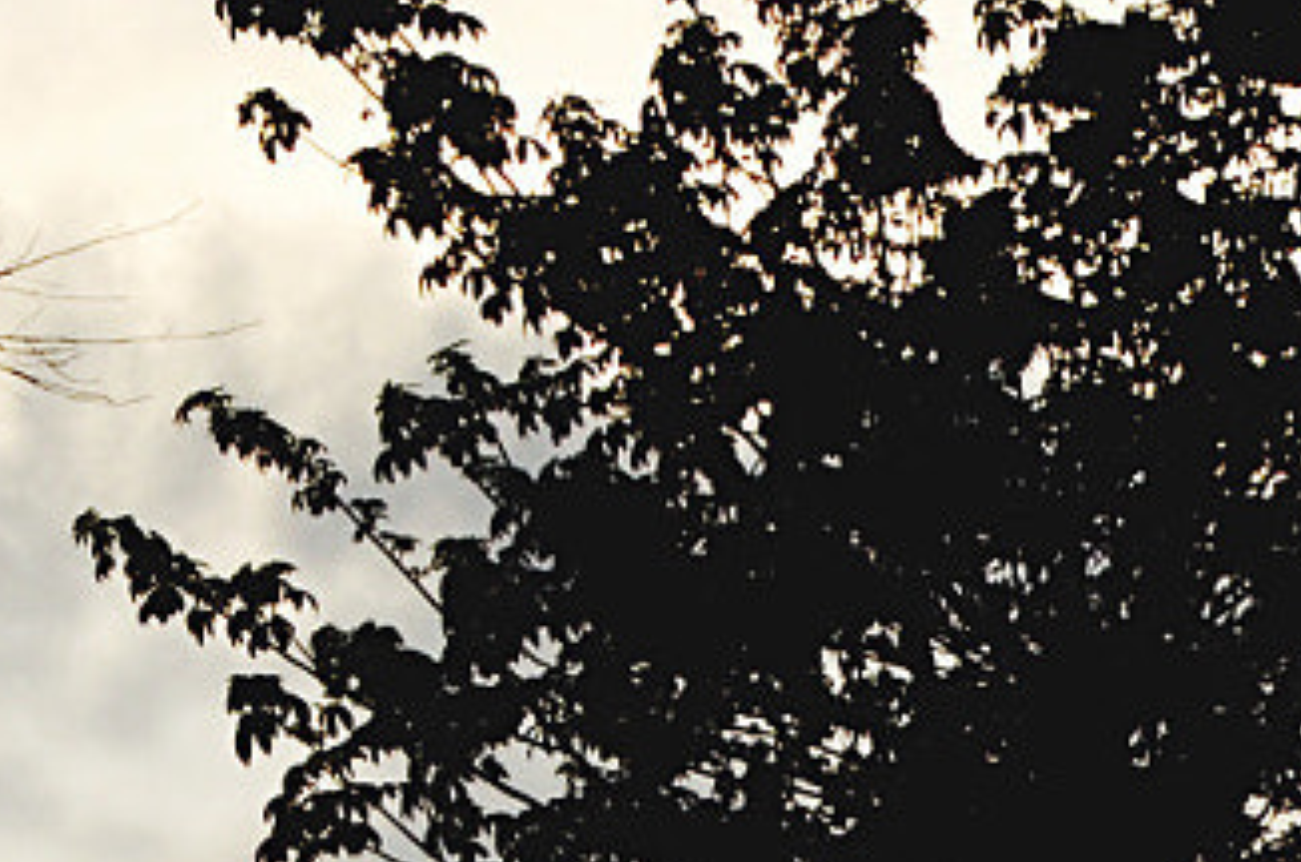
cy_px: -637
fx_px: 7430
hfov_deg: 9.4
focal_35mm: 206
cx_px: -1265
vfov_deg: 6.5
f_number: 6.3
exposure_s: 1/160
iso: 200
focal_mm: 28
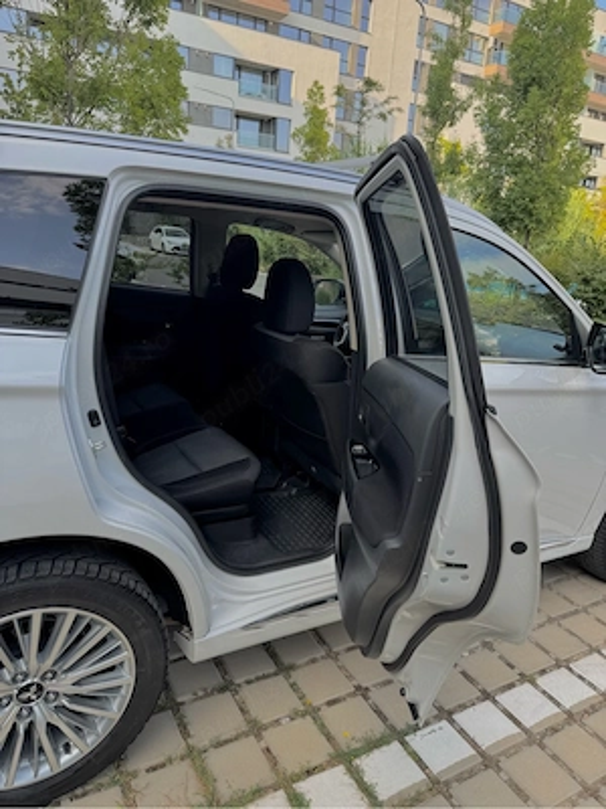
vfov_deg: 71.6
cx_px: 303
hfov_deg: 56.8
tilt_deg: -15.6
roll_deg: -4.0
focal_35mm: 24
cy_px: 404
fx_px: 560
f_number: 1.78
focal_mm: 6.76
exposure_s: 1/572
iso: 80
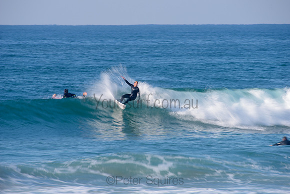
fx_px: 4029
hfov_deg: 4.1
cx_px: 145
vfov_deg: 2.8
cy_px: 97
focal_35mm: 500
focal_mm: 500
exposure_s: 1/13
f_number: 11
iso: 31
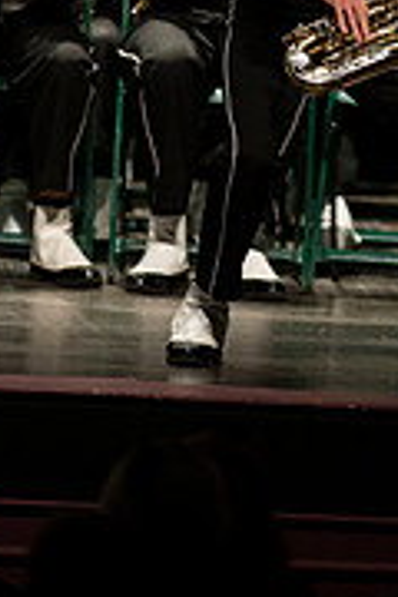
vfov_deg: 2.8
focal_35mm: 748
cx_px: 446
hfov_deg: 1.8
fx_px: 12403
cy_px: -129
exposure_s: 1/500
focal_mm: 300
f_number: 2.8
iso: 3200
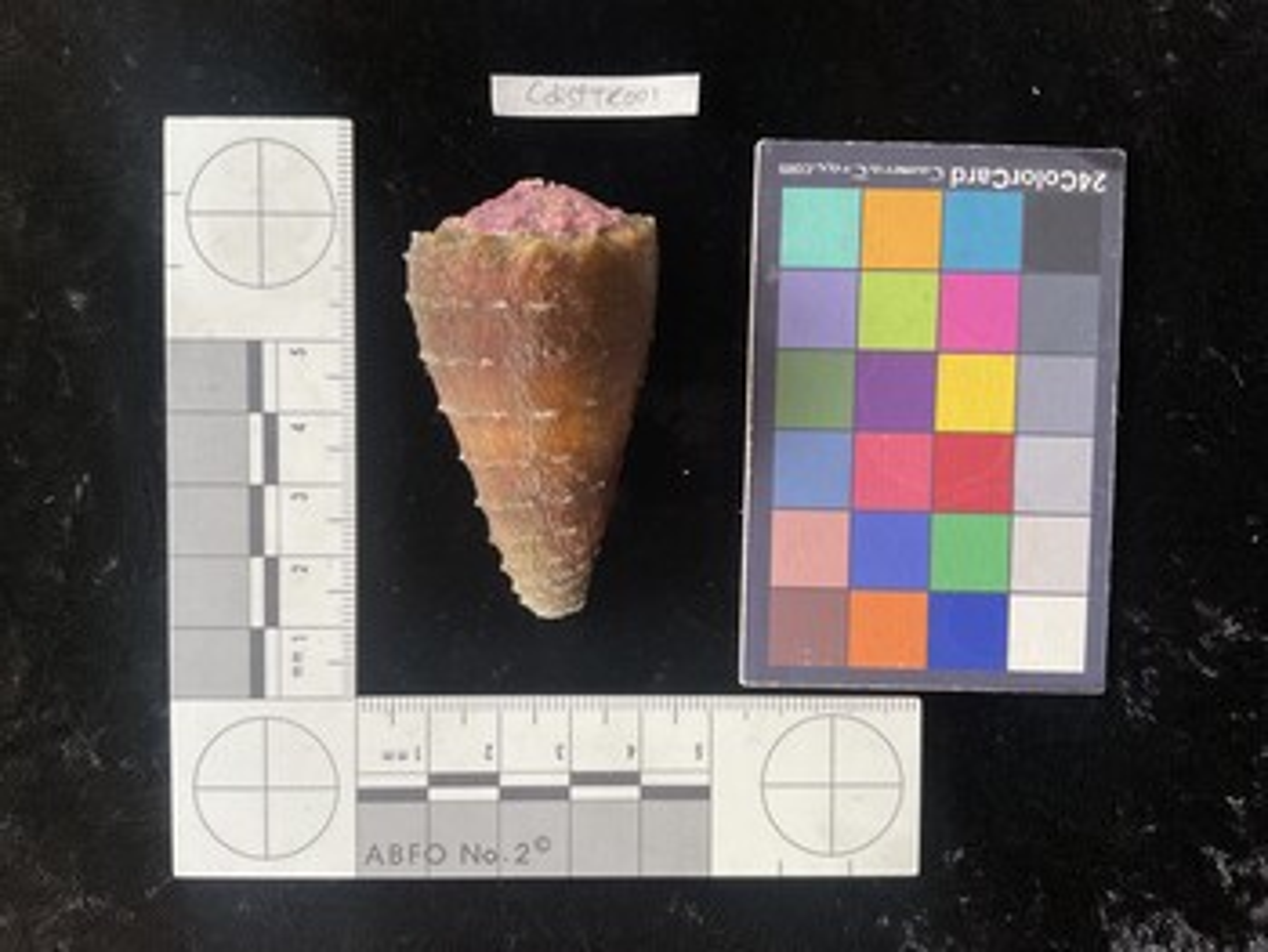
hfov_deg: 61.6
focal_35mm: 29
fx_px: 1063
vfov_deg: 48.3
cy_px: 476
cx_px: 634
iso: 125
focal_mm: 3
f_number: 1.8
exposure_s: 1/60
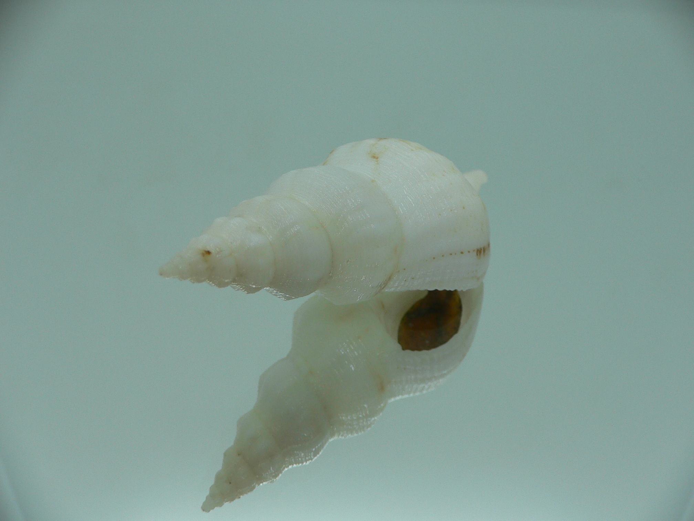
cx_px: 347
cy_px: 260
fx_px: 702
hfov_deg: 52.6
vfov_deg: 40.7
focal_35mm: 35
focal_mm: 4.6
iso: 80
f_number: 2.8
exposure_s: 1/60
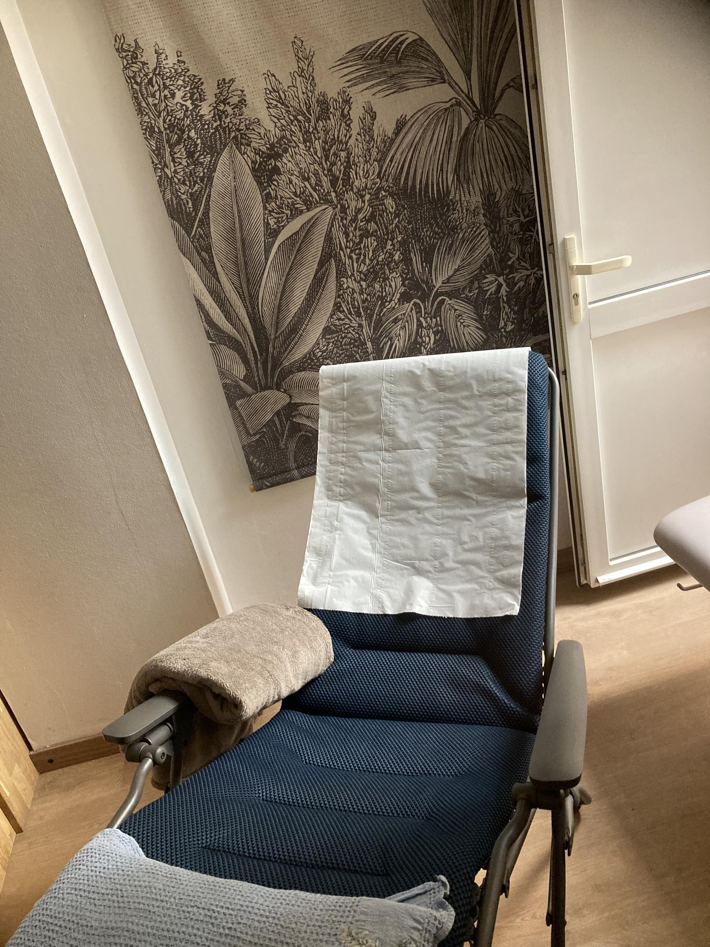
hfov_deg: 49.7
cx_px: 355
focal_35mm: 28
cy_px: 474
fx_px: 766
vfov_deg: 63.4
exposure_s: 1/60
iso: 320
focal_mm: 3.99
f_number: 1.8
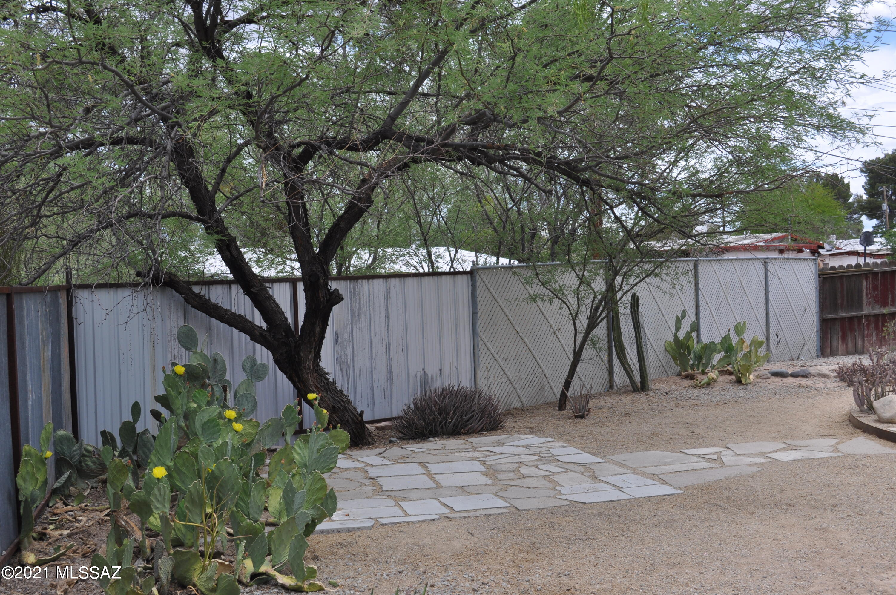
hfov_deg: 45.0
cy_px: 298
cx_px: 448
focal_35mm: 44
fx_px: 1081
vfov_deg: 30.8
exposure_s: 1/320
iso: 200
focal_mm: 29
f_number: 9
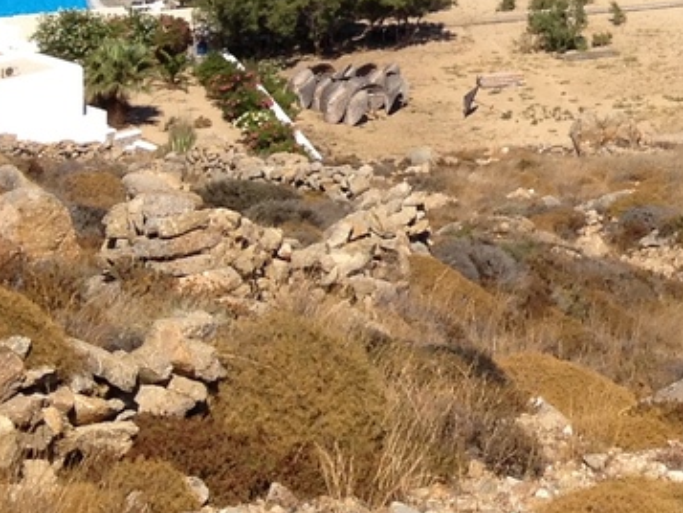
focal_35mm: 157
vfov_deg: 9.0
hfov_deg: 11.8
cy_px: -408
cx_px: 1135
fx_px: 3099
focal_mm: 4.28
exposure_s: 1/2304
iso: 50
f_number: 2.4
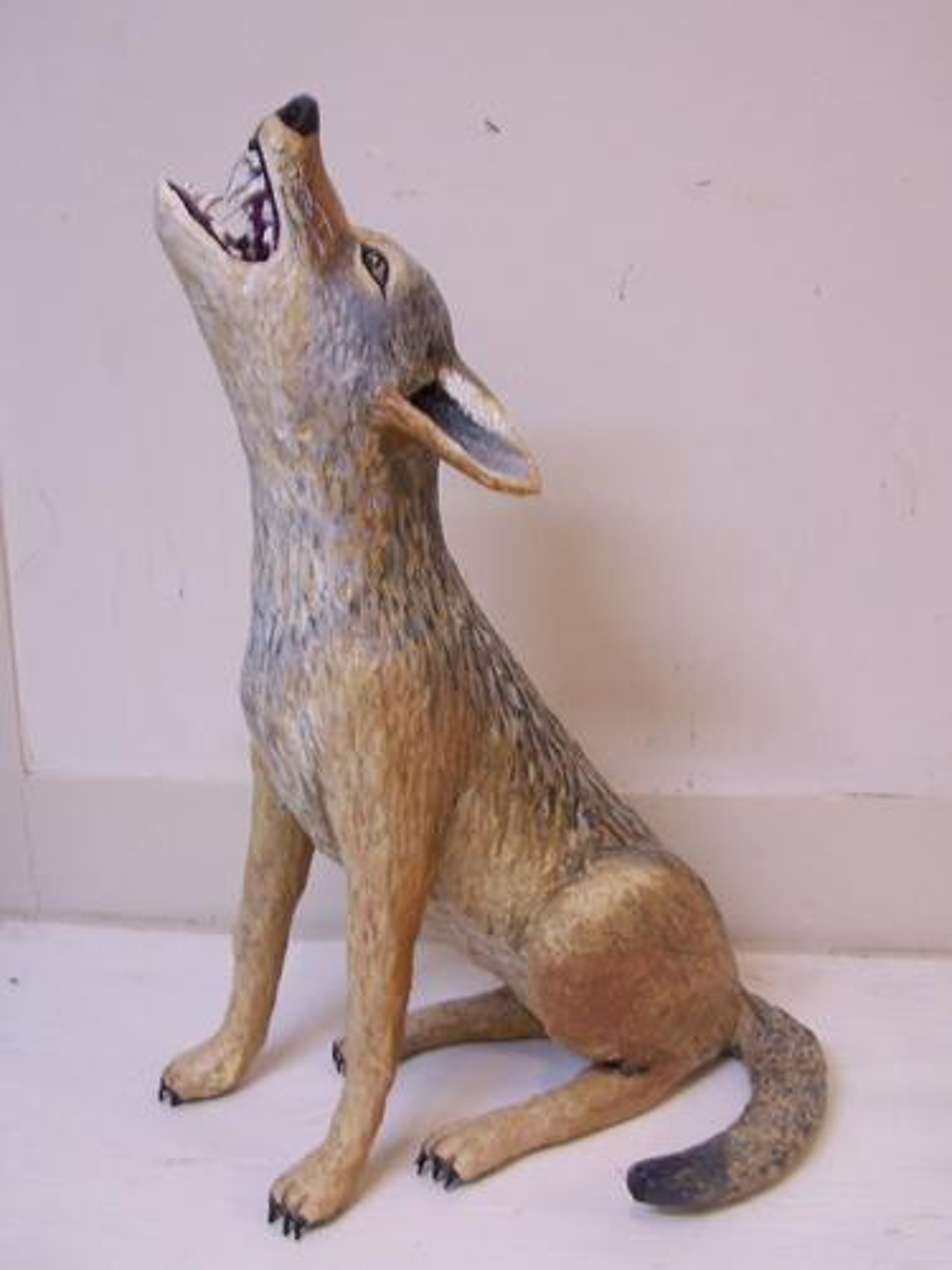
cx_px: 476
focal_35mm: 48
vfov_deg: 39.7
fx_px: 1760
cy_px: 635
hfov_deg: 30.3
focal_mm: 8
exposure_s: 1/8
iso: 140
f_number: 3
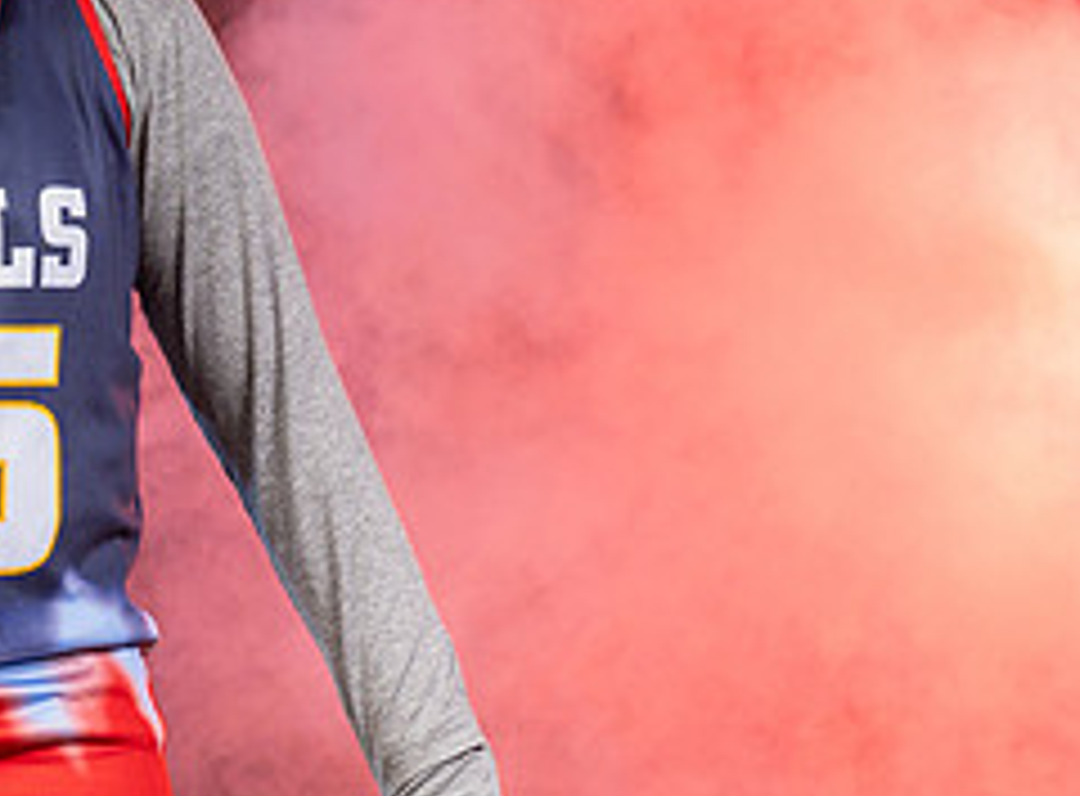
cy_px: 377
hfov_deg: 7.7
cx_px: -43
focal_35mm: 258
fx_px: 8001
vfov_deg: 5.7
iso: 64
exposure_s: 1/200
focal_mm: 87
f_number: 6.3
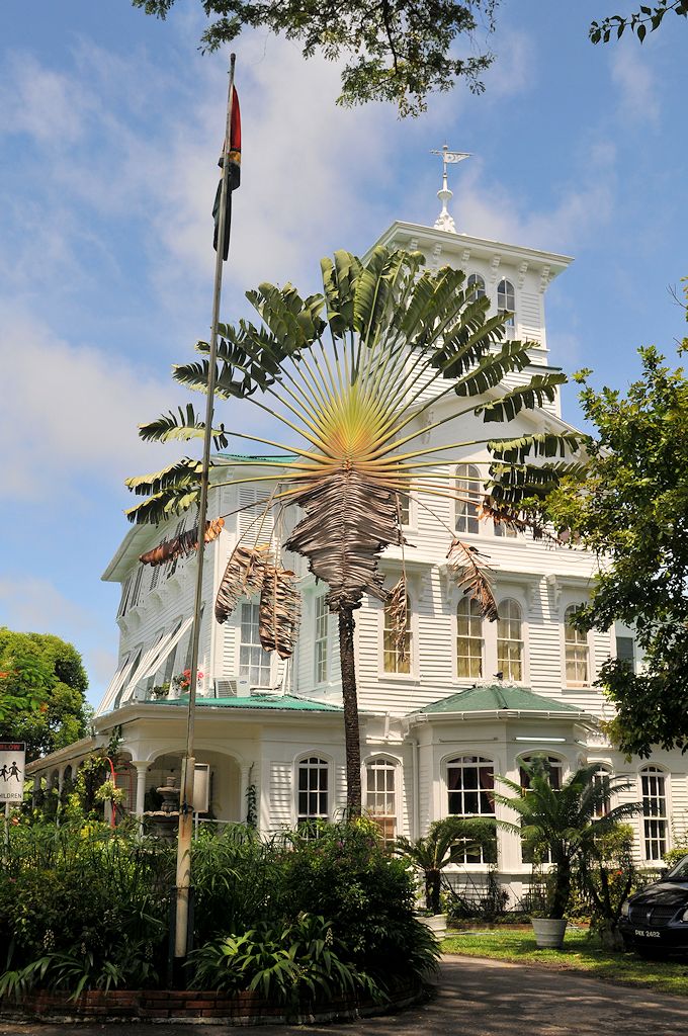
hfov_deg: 36.8
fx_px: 1035
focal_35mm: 36
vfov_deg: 53.2
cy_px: 518
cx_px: 344
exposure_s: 1/500
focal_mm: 24
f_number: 9
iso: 250
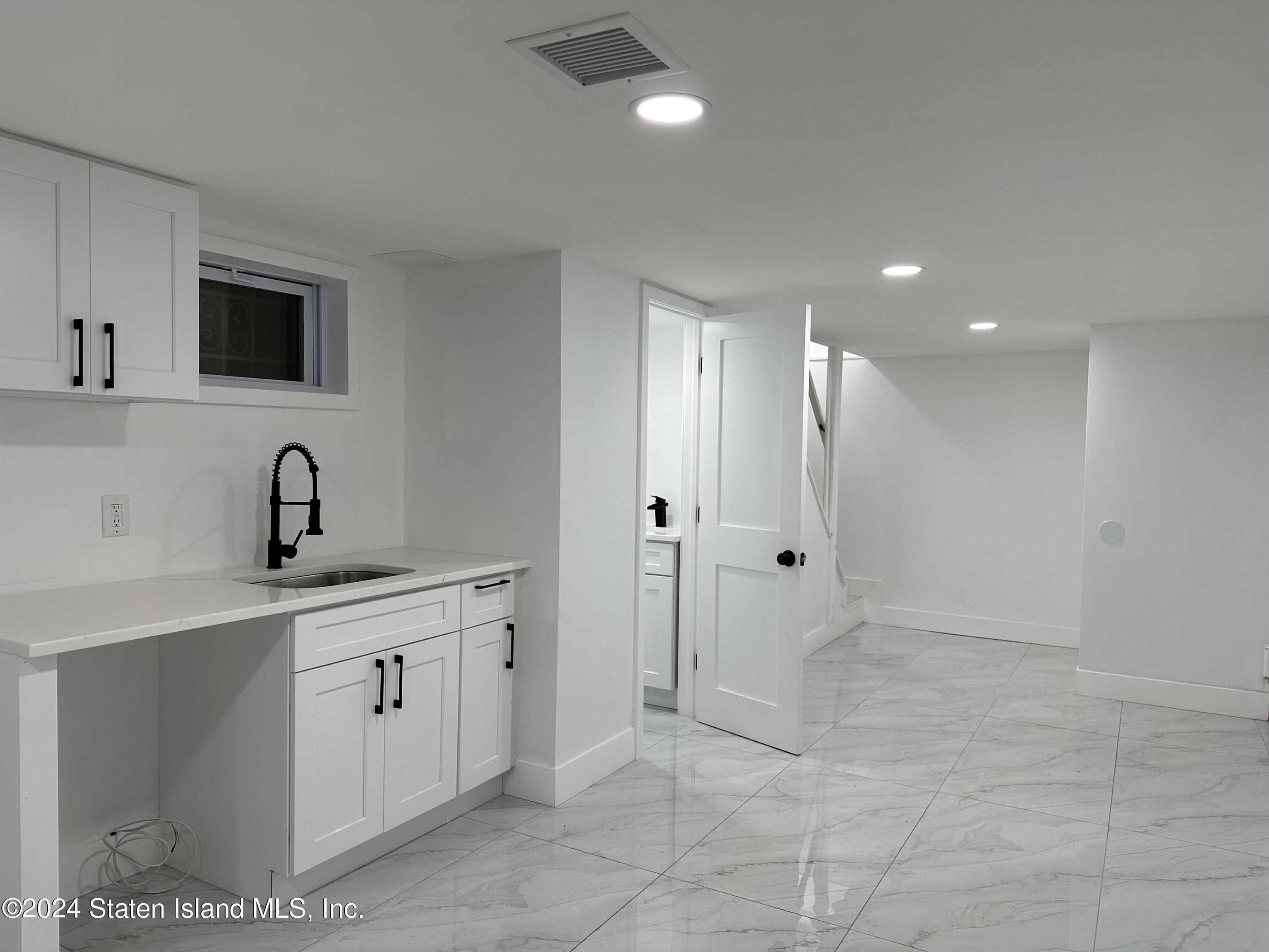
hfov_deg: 71.6
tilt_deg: -2.0
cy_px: 476
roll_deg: -0.8
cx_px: 634
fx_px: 880
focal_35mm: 24
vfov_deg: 56.8
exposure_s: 1/120
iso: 80
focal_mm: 6.86
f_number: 1.78
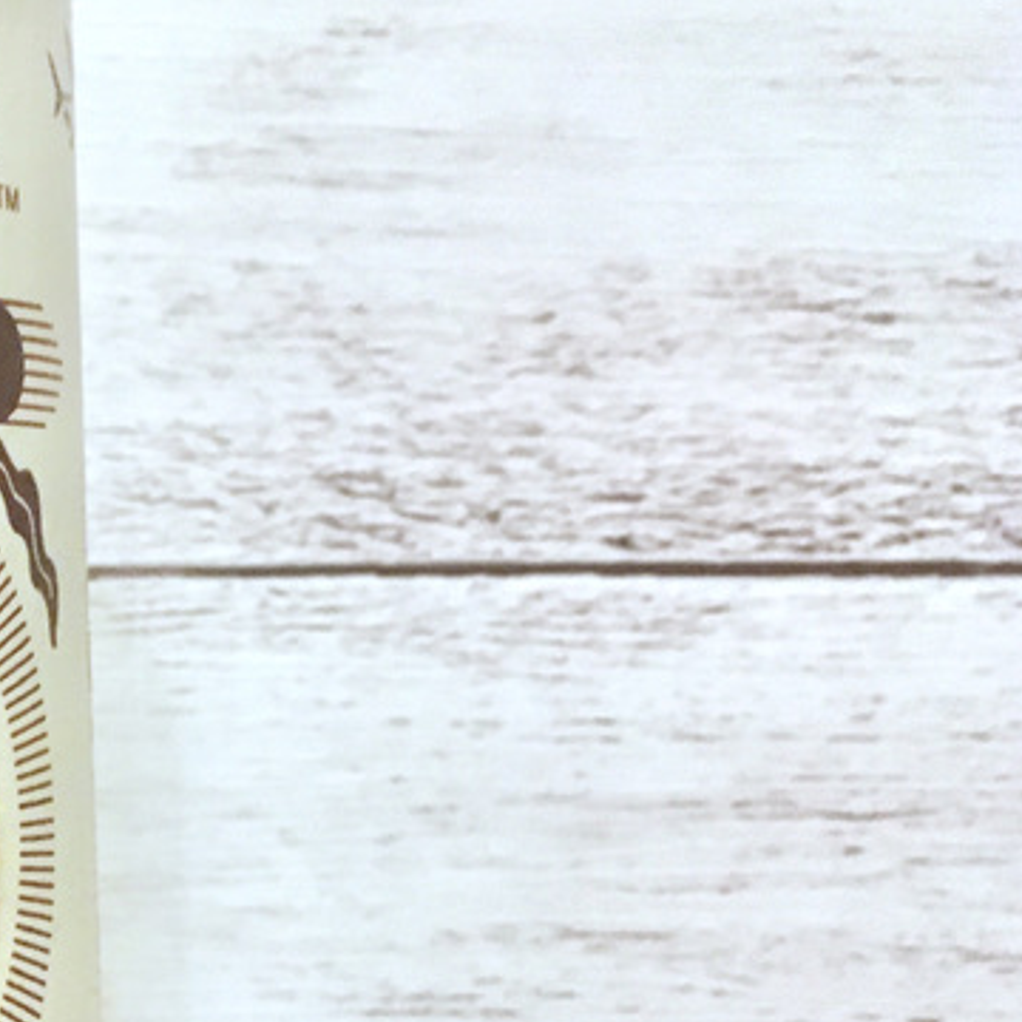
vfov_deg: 23.0
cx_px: -361
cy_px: 928
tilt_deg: -26.5
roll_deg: +1.6
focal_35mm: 73
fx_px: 2438
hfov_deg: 21.1
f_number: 2.2
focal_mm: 4.15
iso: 200
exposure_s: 1/20
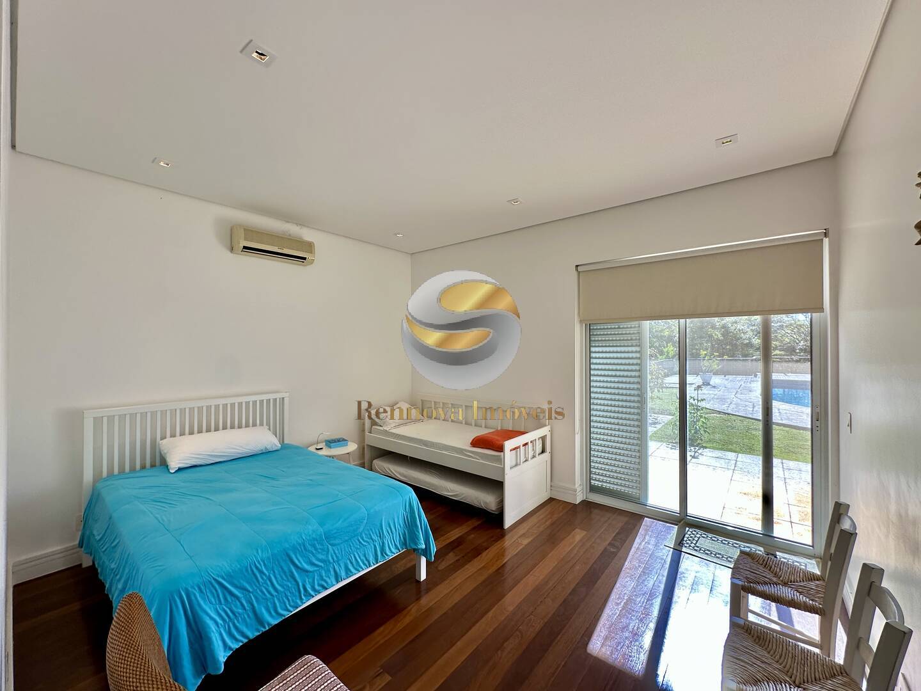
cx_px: 460
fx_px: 372
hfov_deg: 102.1
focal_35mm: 14
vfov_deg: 85.7
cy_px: 346
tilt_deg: +0.7
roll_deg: -0.2
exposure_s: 1/143
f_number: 2.2
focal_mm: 2.22
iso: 40
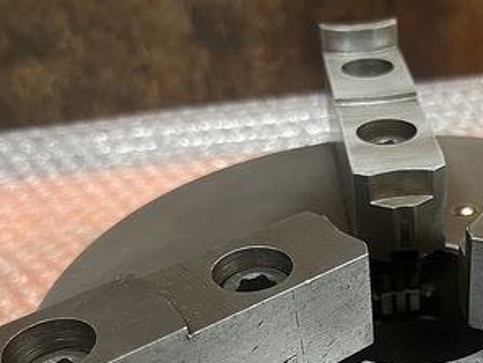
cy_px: 317
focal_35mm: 56
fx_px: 782
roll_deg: +1.8
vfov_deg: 25.4
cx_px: 411
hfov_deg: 33.0
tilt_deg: -38.9
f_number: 1.6
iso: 200
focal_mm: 5.1
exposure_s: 1/50
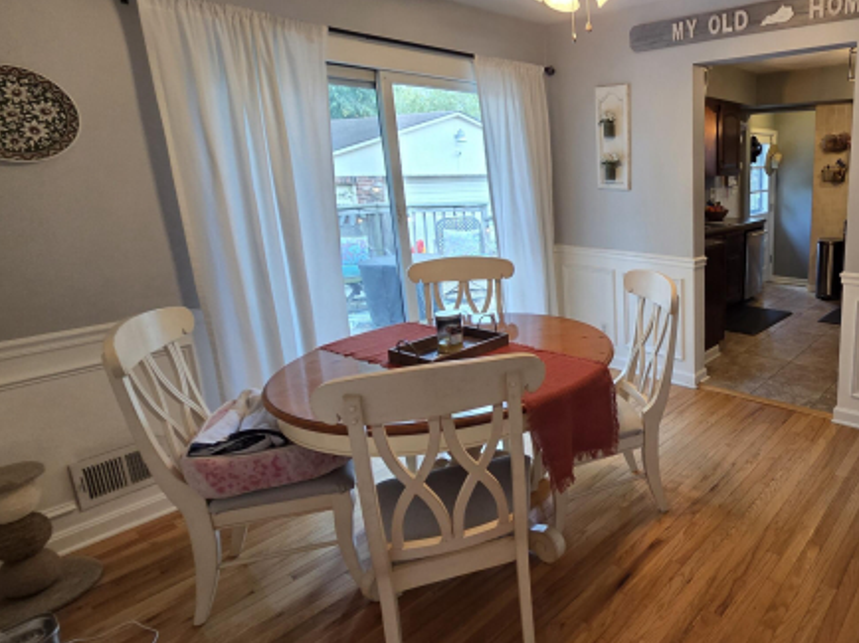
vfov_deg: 65.6
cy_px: 273
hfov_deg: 76.0
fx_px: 496
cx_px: 640
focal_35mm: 20
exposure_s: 1/60
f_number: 2.2
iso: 200
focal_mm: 2.2
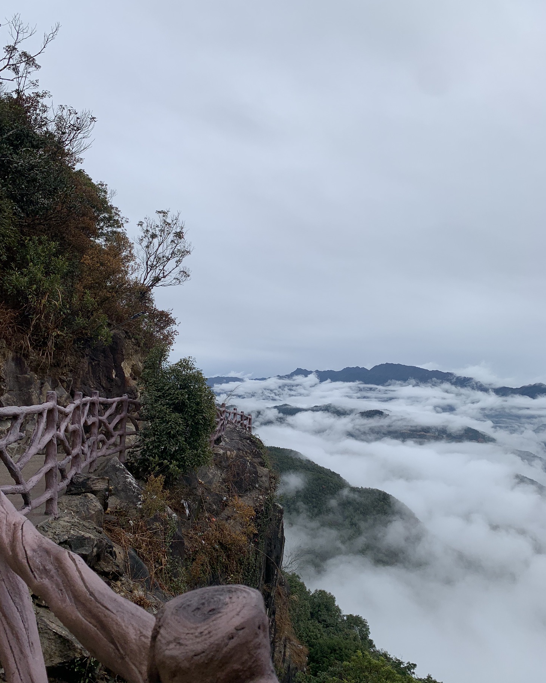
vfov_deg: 62.2
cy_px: 356
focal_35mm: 28
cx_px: 265
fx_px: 566
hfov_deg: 51.5
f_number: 1.8
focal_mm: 4.25
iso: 25
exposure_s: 1/2208
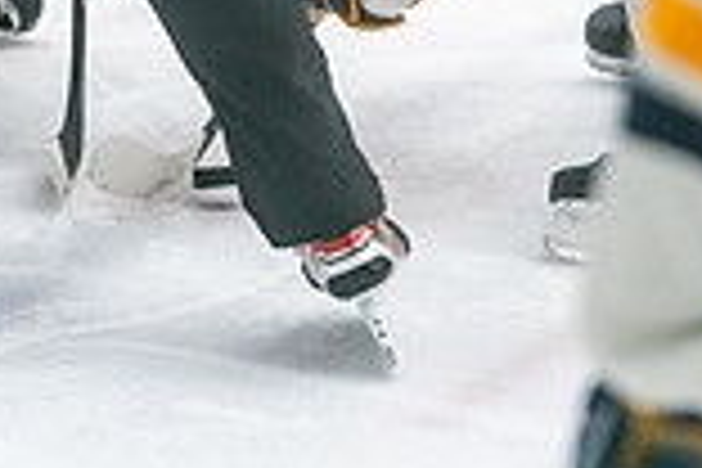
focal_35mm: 261
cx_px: 338
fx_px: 5089
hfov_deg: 7.9
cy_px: -380
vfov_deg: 5.2
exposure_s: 1/1250
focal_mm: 70
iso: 3200
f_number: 2.8
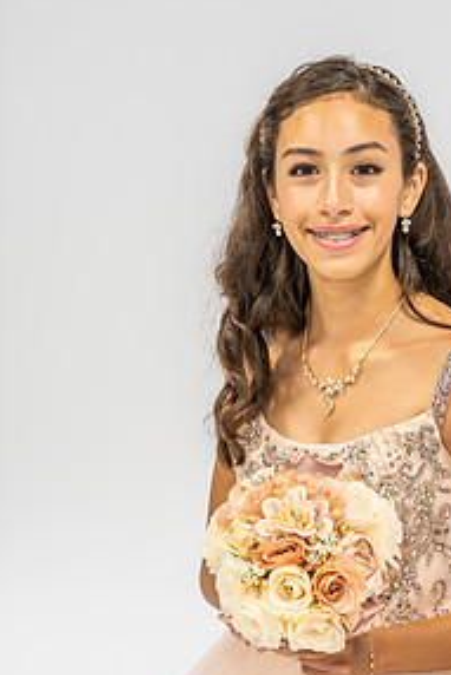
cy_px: 408
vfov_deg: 18.6
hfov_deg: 12.4
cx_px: 312
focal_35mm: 110
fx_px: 2064
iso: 640
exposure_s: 1/250
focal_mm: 70
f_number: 4.5
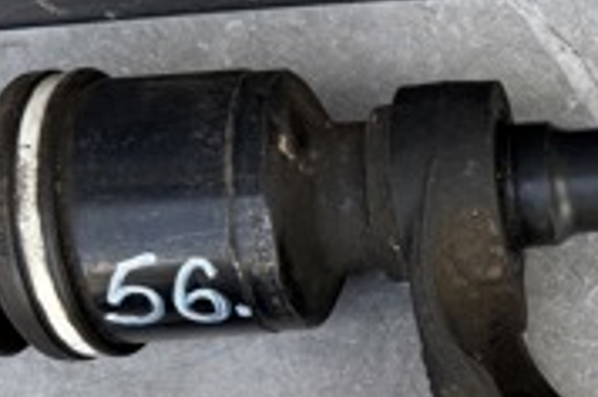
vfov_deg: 15.0
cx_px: 759
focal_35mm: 90
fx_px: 1492
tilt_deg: -74.6
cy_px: 316
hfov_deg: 20.8
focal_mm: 6.76
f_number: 1.78
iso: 80
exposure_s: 1/303
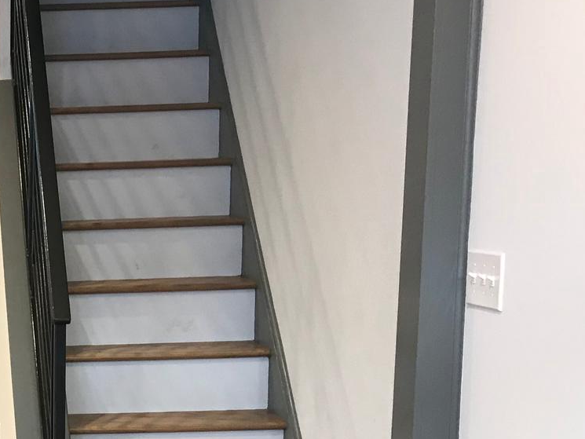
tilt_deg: -9.6
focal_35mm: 77
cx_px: -121
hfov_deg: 23.2
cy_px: 417
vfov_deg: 18.7
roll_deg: +1.5
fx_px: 1301
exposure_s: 1/17
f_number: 1.8
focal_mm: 3.99
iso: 40
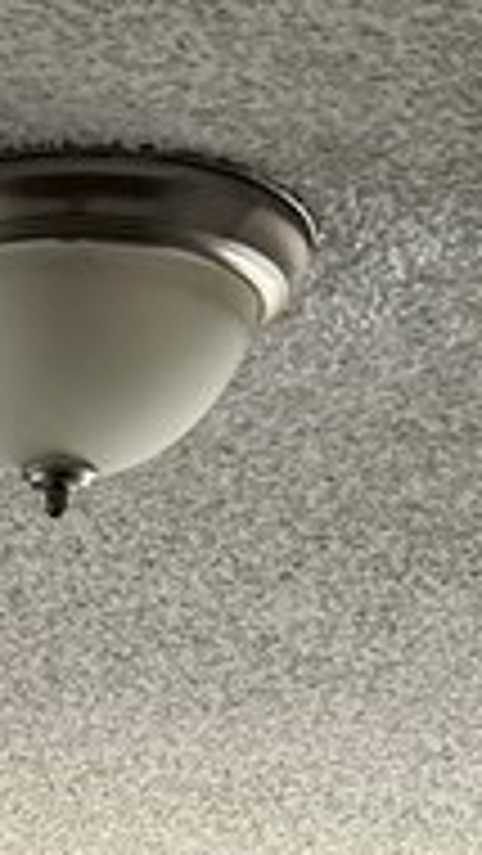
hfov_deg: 7.7
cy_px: 2290
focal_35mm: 153
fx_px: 3473
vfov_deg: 11.0
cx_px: -383
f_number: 1.5
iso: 125
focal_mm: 5.7
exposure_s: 1/120
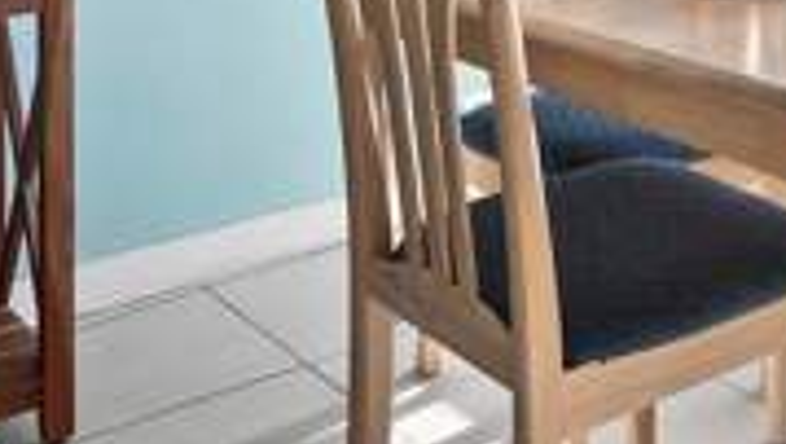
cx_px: 852
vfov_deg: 15.5
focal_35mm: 68
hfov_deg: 28.3
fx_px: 1418
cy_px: -332
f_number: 11
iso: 400
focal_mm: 7
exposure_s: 1/25
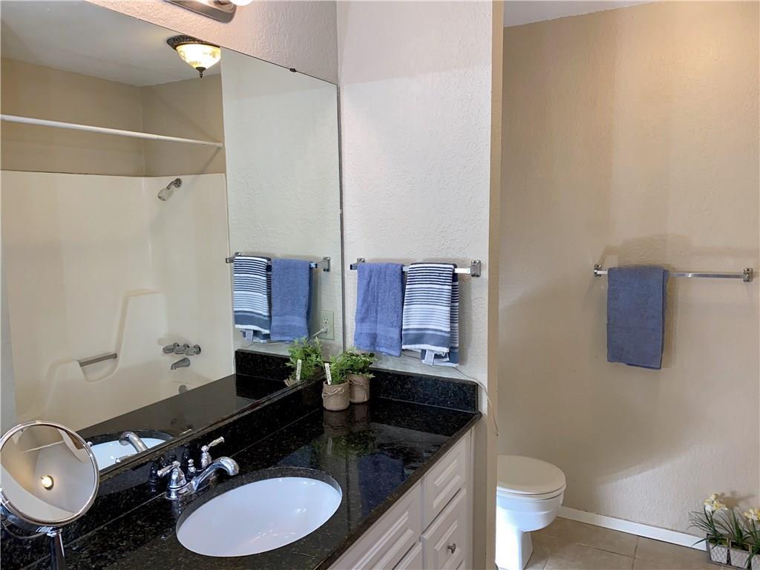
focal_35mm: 26
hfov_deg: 67.3
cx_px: 380
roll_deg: +0.4
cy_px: 285
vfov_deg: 53.1
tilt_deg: -7.1
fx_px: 571
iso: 32
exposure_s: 1/120
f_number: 1.8
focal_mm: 4.25
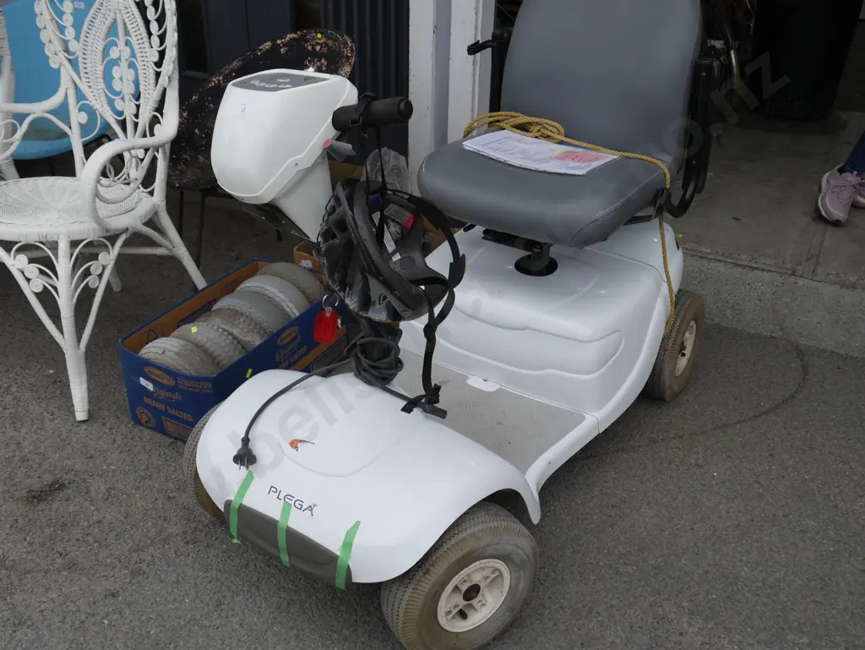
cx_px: 432
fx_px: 850
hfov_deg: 53.9
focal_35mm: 34
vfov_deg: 41.8
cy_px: 325
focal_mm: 17
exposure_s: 1/320
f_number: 5.6
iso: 200
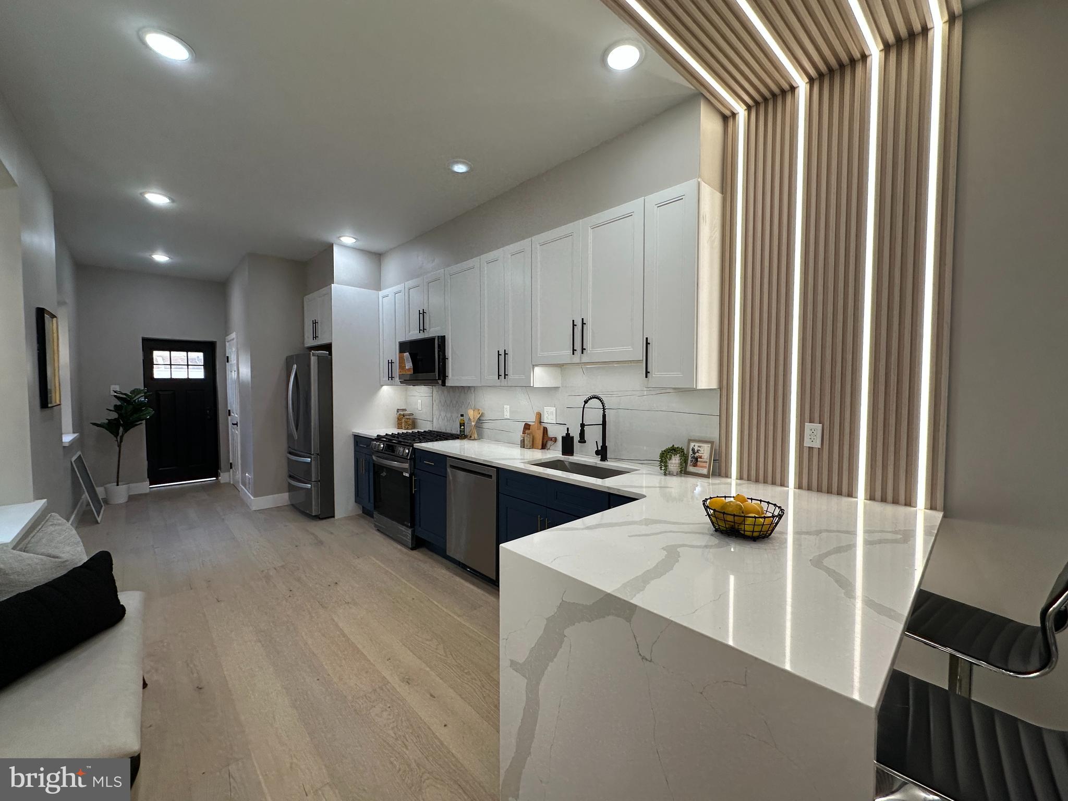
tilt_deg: -1.6
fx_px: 432
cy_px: 400
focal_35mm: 14
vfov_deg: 85.7
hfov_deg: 102.1
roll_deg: -0.3
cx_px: 534
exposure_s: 1/120
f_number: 2.2
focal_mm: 2.22
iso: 80
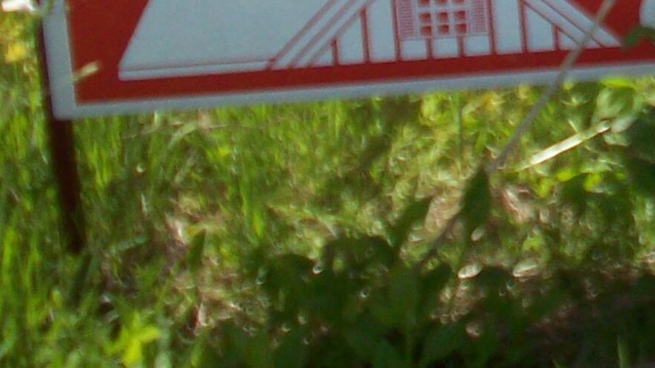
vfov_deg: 8.4
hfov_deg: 14.5
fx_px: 2397
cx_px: 1000
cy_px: -352
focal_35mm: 138
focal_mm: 6.2
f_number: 5.6
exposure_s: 1/291
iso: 80
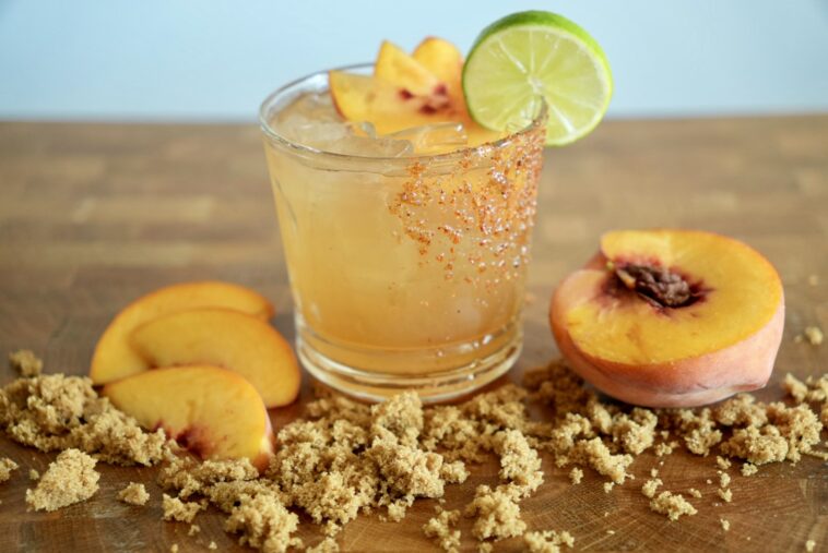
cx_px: 414
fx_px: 1461
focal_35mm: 63
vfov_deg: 21.5
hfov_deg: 31.6
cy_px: 276
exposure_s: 1/100
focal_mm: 42.3
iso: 1000
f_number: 2.8
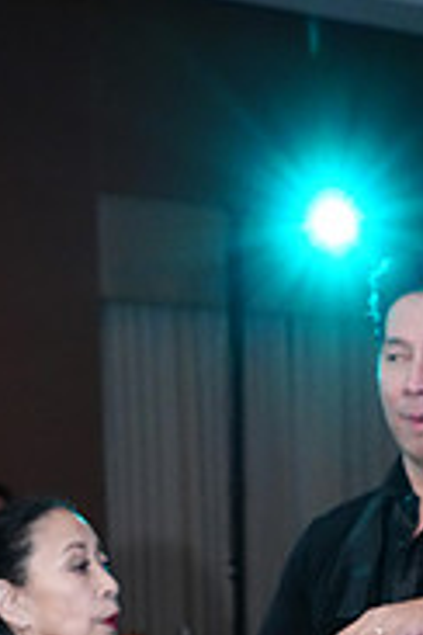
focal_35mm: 146
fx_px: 2573
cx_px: 400
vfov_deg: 13.3
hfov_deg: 9.3
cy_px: 920
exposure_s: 1/200
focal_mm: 46
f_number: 5
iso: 4000
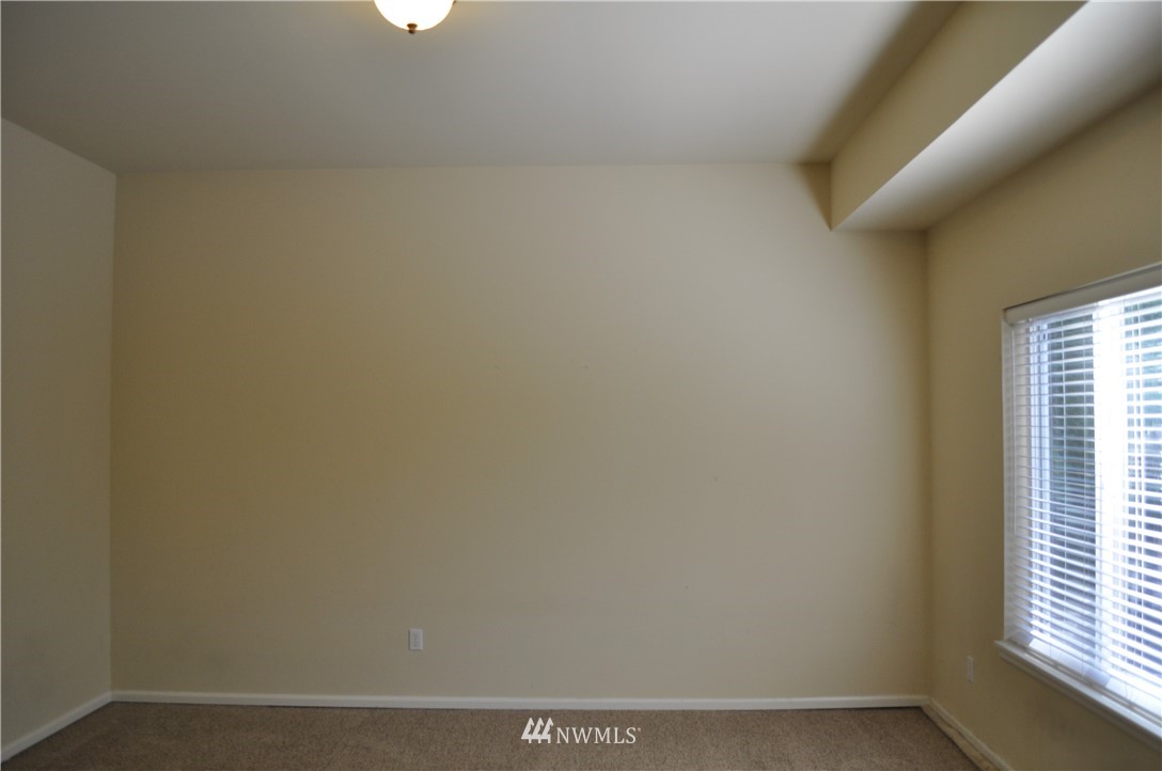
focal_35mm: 27
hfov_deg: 67.5
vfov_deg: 47.8
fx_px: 870
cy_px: 386
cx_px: 581
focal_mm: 18
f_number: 4.5
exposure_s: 1/80
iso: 400
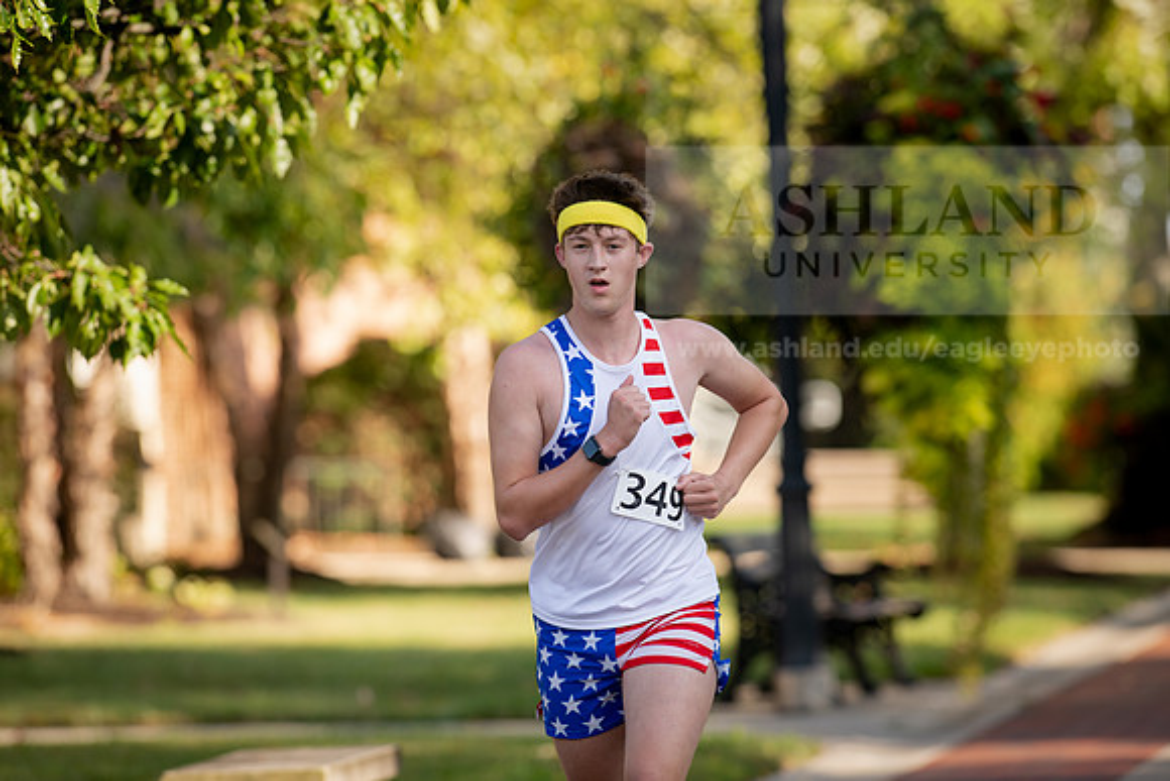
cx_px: 585
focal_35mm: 300
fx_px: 9752
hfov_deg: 6.9
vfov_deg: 4.6
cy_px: 390
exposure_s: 1/400
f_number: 4.5
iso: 200
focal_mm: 300
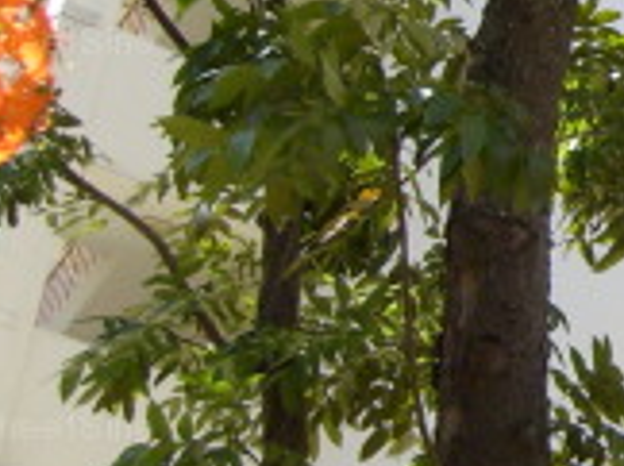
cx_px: 990
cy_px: 46
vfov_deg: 12.3
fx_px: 2142
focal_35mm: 119
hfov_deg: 15.1
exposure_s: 1/90
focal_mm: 5.8
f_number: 7.1
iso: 80
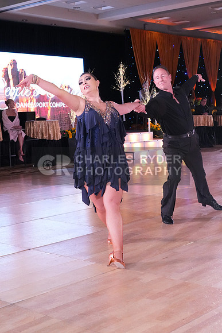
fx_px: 508
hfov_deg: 24.6
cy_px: 166
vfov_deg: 36.2
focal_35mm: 55
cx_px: 111
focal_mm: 37
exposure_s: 1/250
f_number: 7.1
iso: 6400
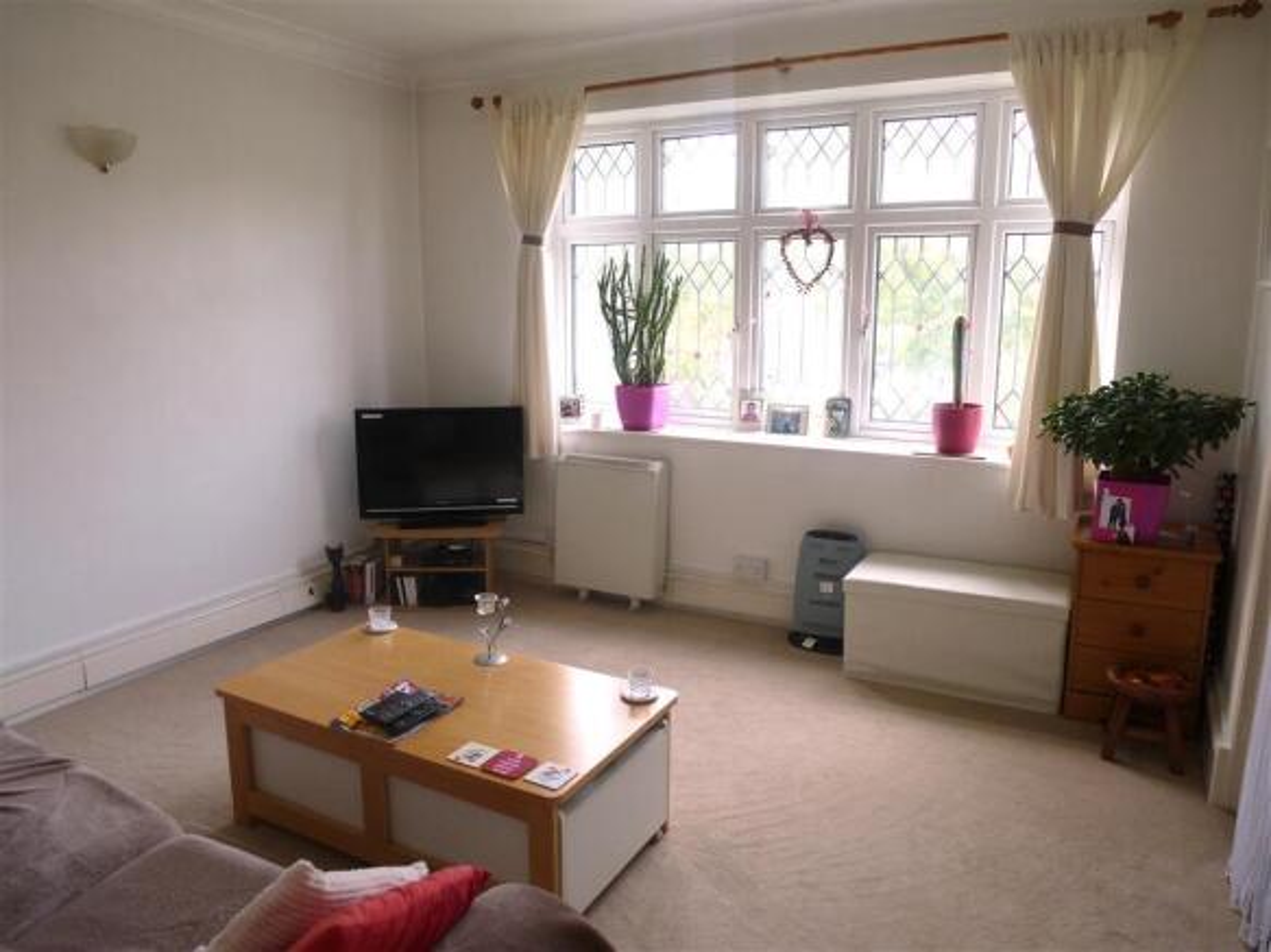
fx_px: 881
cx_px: 636
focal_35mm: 24
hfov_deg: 71.6
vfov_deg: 56.8
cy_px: 476
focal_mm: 4.3
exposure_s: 1/60
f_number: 3.3
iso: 125
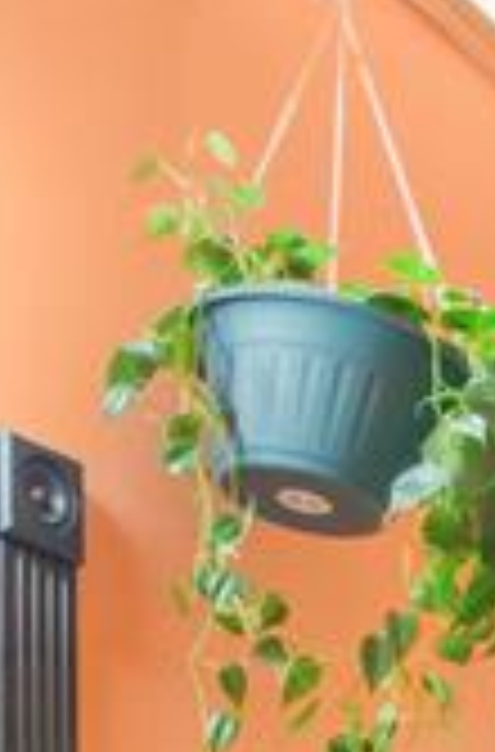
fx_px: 1435
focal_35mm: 69
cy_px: 1495
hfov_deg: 19.5
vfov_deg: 18.8
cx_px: 328
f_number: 13
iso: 320
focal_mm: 10
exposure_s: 1/3
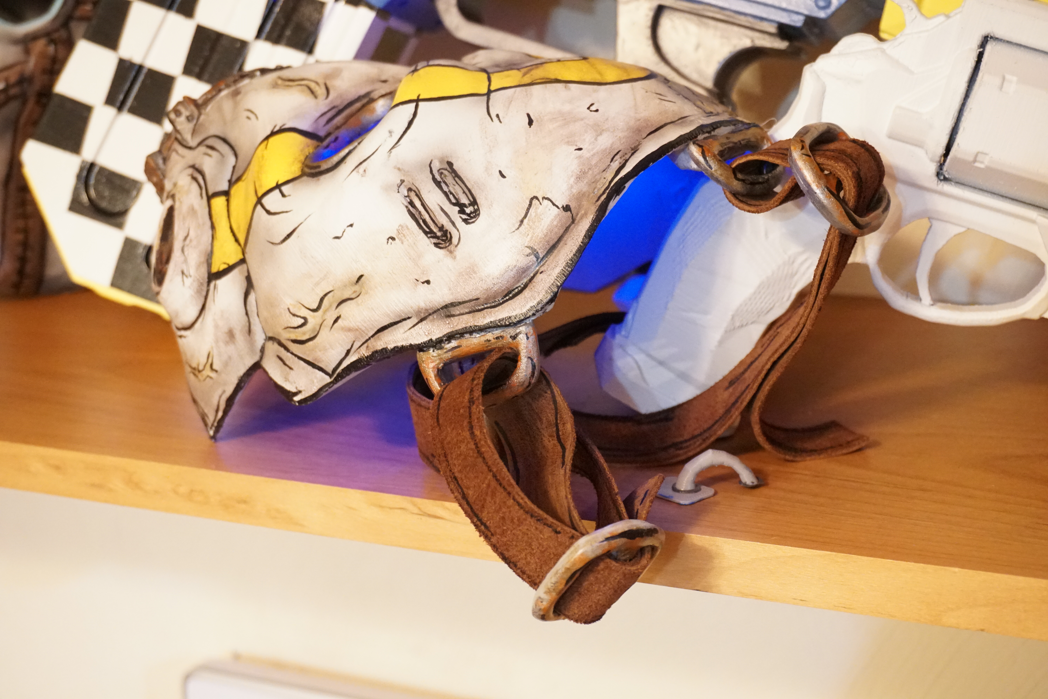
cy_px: 350
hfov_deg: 34.2
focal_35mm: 58
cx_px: 524
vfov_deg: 23.2
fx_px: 1703
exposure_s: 1/20
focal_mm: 39
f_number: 5.6
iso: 6400
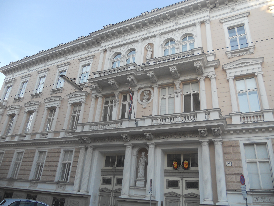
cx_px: 137
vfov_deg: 51.4
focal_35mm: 27
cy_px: 103
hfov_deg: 65.3
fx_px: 214
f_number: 3.2
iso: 80
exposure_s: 1/160
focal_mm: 4.9
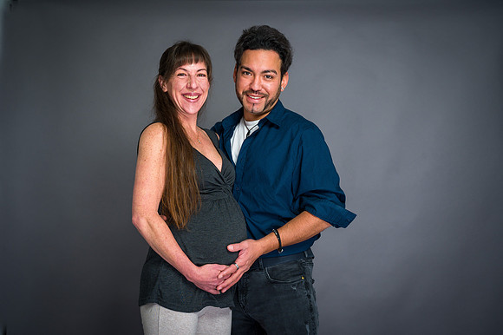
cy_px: 168
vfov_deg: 32.6
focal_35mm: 41
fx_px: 573
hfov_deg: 47.4
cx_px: 252
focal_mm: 41
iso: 200
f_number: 6.3
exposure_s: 1/125
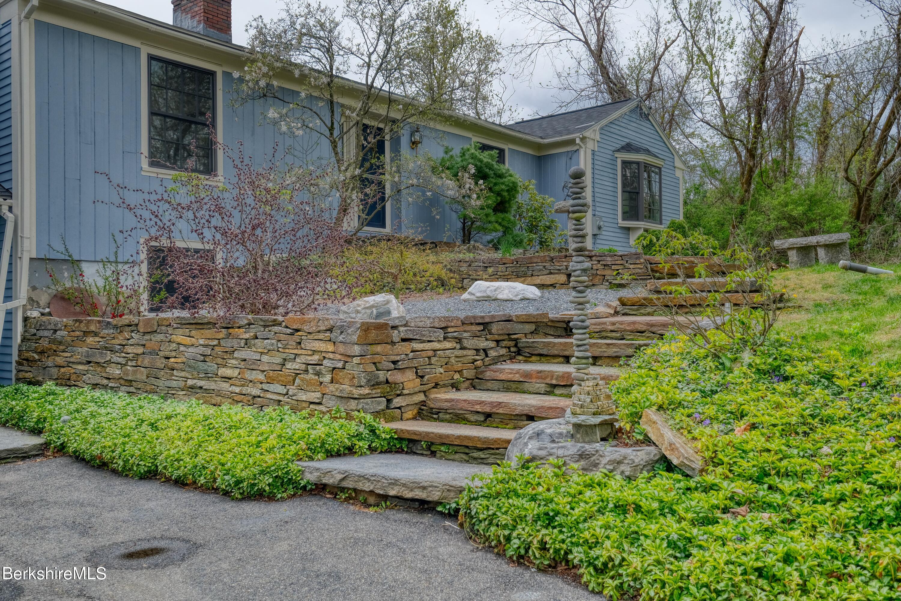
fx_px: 751
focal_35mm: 30
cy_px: 300
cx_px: 450
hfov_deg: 61.9
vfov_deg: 43.6
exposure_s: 1/800
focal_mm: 20
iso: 400
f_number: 5.6
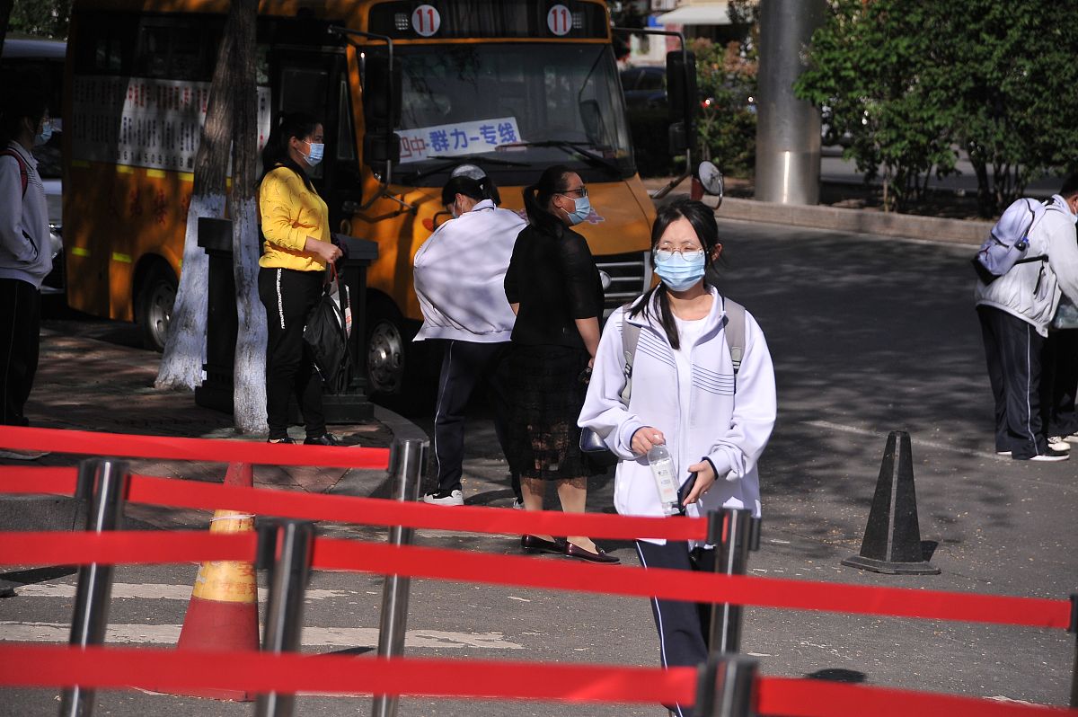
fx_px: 3590
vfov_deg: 11.4
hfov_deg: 17.1
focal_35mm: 120
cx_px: 539
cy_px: 358
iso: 800
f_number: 5.6
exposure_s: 1/6400
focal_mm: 120
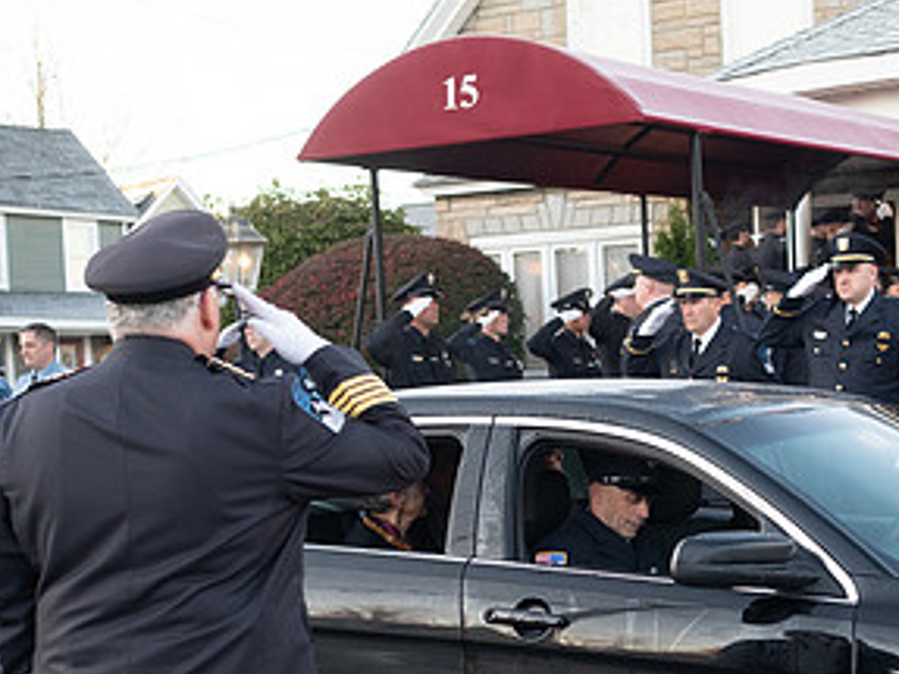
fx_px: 1765
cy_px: 547
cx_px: 714
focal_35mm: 68
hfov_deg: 28.0
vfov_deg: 21.3
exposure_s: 1/500
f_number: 2.8
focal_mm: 23
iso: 800
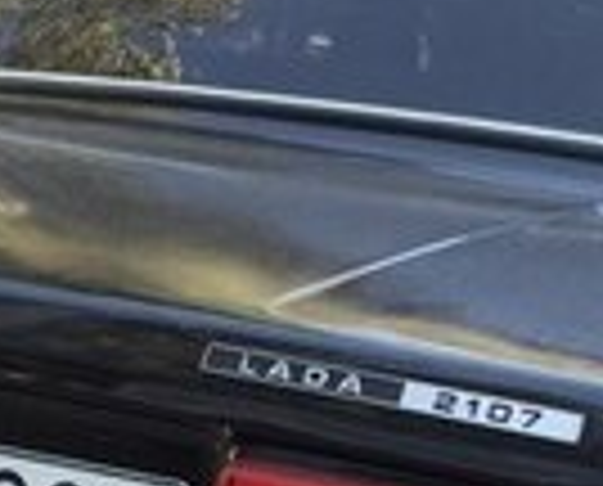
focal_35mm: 139
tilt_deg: -12.2
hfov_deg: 13.8
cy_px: 610
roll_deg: -4.7
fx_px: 2488
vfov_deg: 10.9
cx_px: 441
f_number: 2.2
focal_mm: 4.15
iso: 32
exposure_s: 1/100
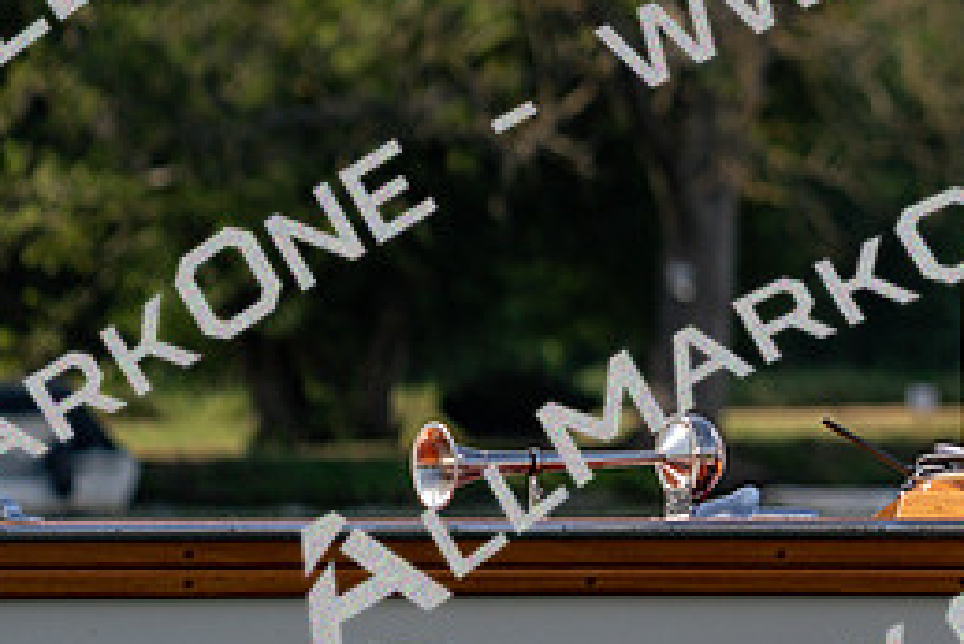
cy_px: 99
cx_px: 1057
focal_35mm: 448
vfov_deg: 3.1
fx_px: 12003
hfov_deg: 4.6
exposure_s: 1/1600
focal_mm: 200
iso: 200
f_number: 5.6
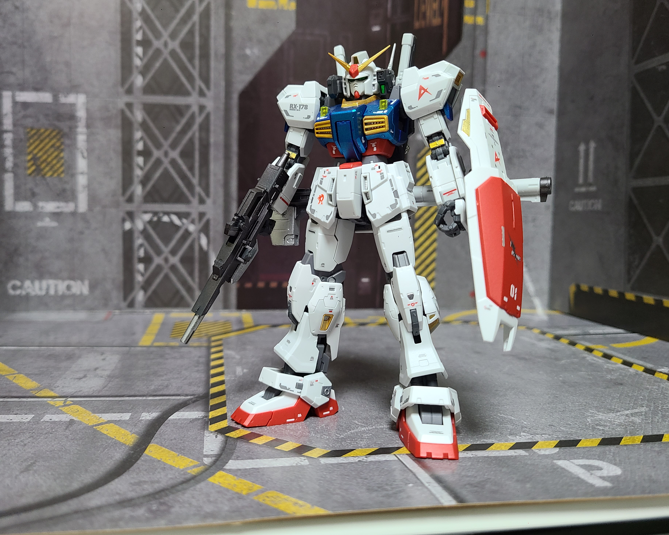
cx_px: 304
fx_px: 554
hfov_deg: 62.1
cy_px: 265
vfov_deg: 51.5
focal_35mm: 28
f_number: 1.8
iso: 160
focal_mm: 5.4
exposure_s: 1/59
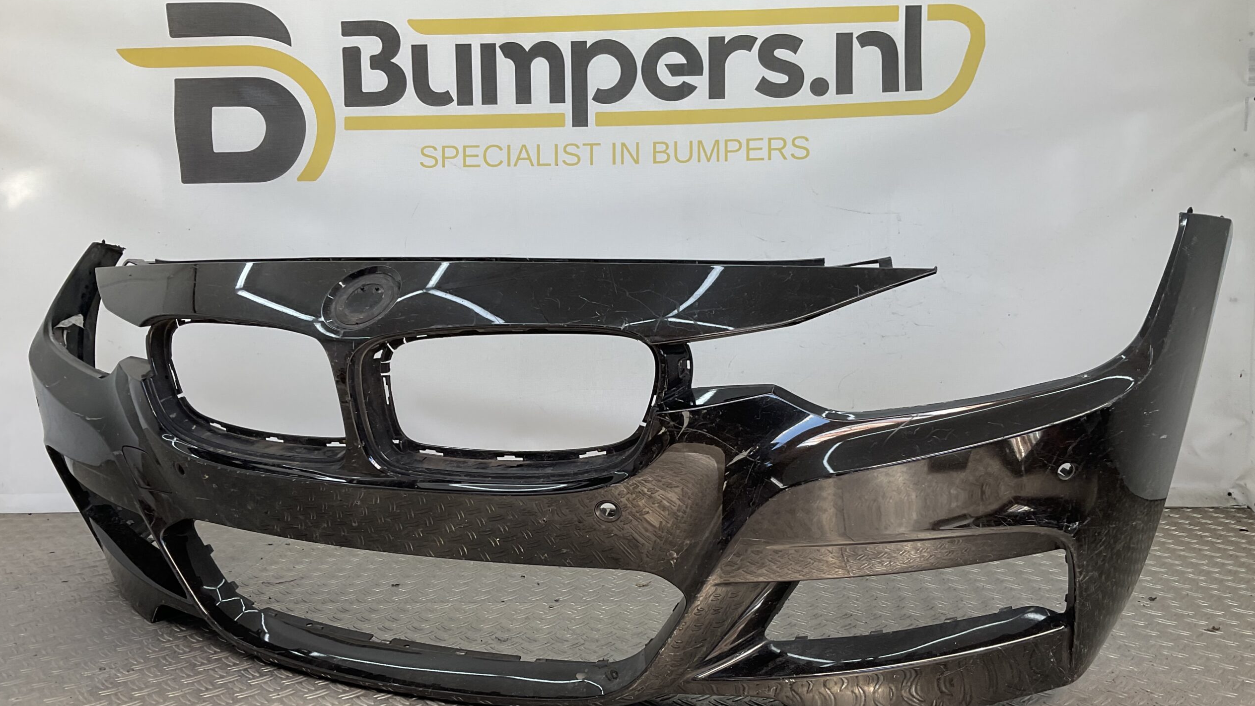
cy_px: 422
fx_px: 1065
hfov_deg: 61.0
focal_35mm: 32
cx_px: 623
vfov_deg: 36.5
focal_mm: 3
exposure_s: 1/188
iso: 16
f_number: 1.8
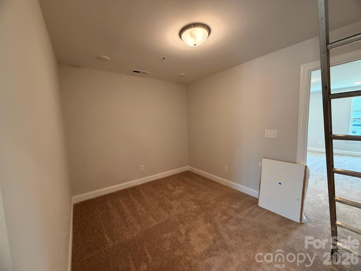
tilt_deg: -5.4
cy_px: 136
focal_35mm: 14
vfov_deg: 85.7
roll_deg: +3.2
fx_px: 146
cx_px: 180
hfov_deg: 102.1
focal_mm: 2.22
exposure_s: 1/60
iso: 200
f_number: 2.2
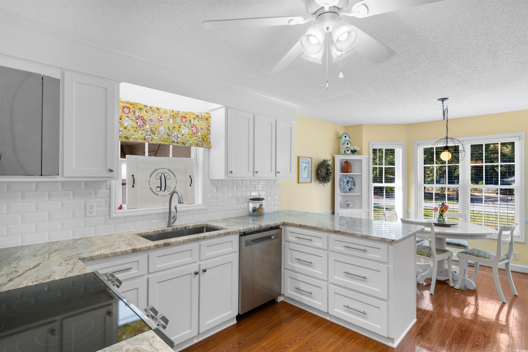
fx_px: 264
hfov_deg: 90.0
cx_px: 264
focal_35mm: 18
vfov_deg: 67.4
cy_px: 176
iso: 100
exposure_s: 1/40
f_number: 4.8
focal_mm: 12
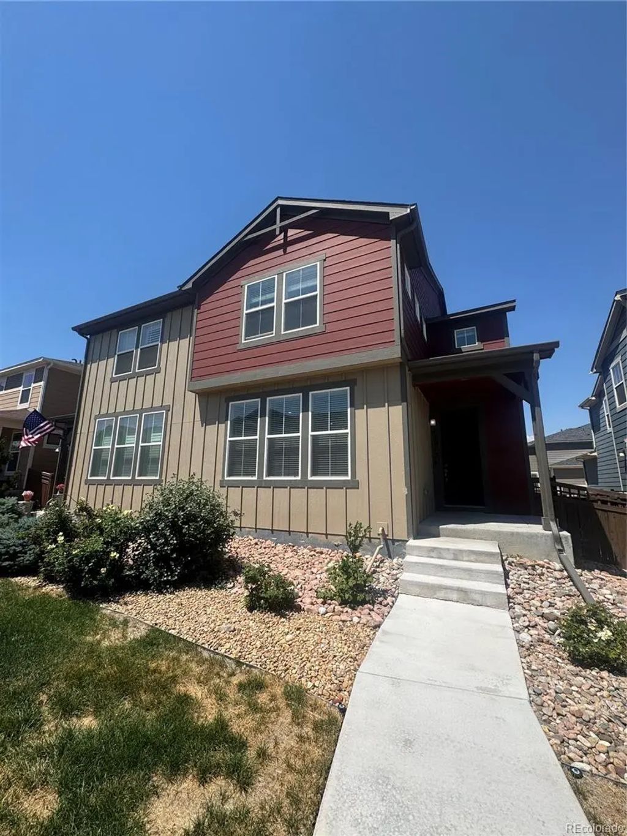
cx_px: 314
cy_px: 418
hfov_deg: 85.7
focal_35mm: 14
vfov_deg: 102.1
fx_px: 338
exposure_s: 1/1709
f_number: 2.2
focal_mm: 2.22
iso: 50
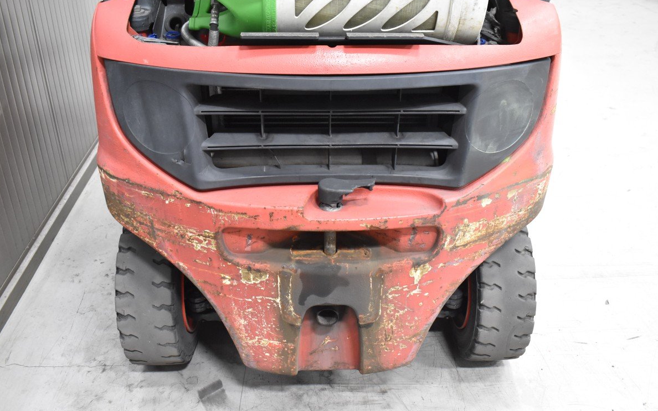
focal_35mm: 36
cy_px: 196
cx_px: 328
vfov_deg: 35.8
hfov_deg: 54.6
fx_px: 637
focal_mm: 23
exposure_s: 1/15
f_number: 5
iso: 1600
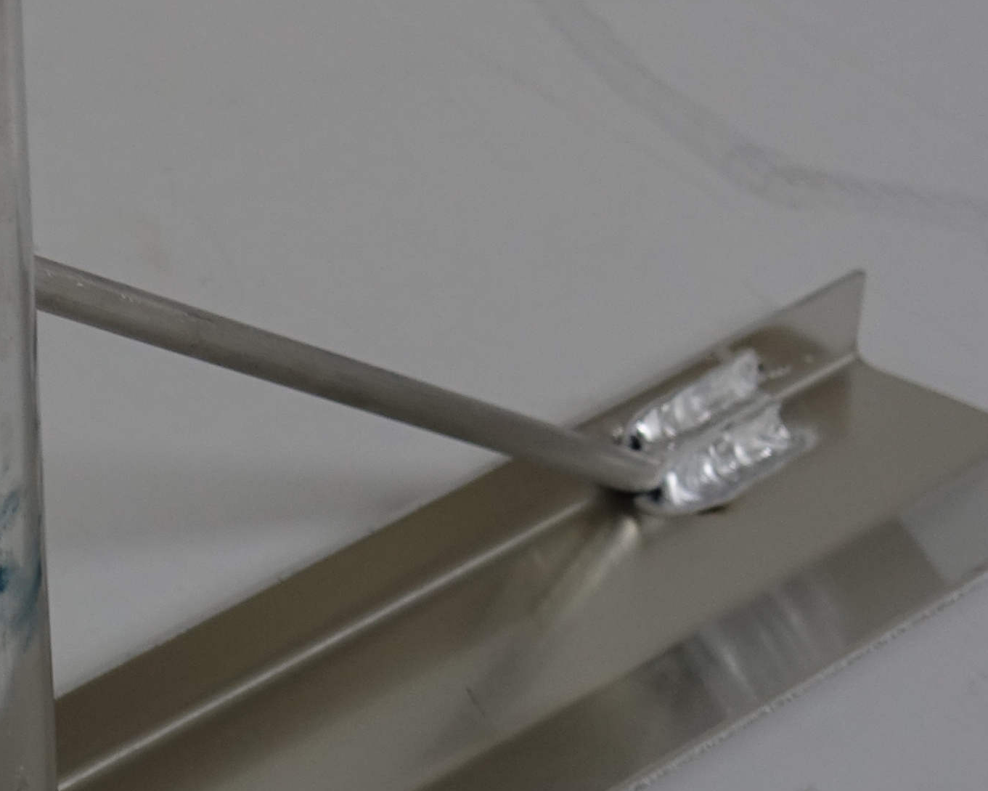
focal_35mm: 117
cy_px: 835
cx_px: -340
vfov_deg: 13.0
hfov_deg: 15.5
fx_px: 3421
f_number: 2.8
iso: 125
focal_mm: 11.33
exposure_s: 1/40
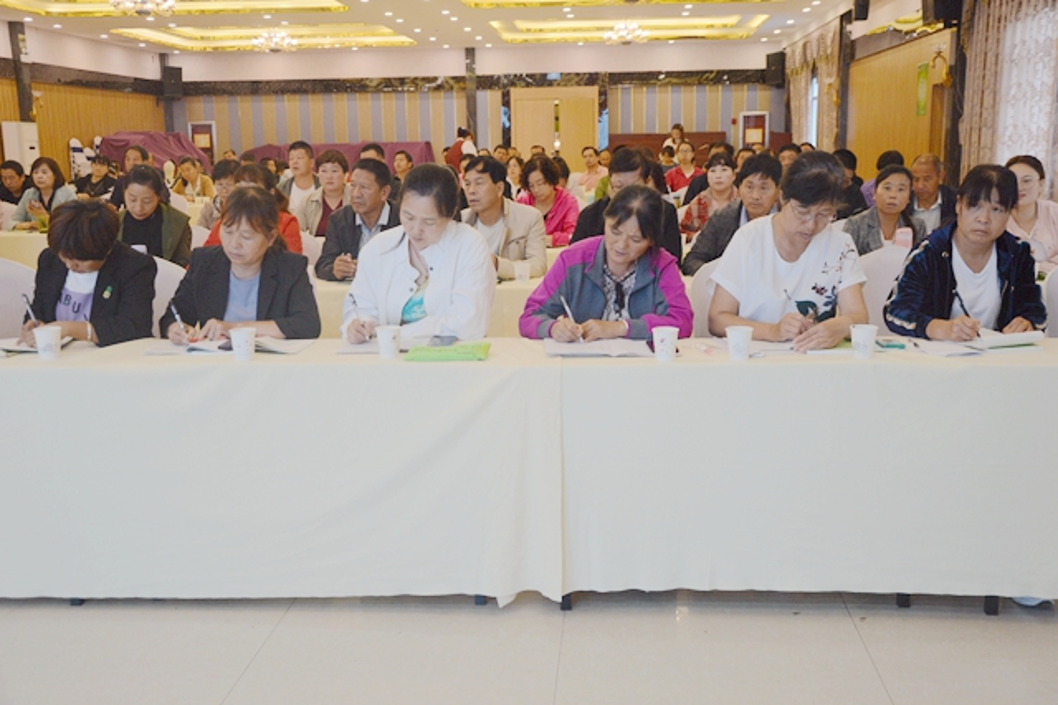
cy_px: 352
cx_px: 529
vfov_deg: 35.5
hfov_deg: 51.3
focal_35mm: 38
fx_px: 1101
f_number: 4
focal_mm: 25
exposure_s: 1/60
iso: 500
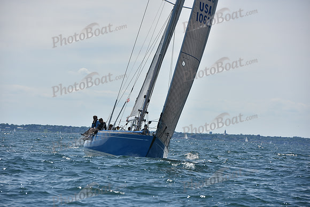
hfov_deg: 10.3
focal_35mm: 200
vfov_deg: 6.9
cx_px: 155
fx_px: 1723
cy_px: 104
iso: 250
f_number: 8
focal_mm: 200
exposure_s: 1/1600
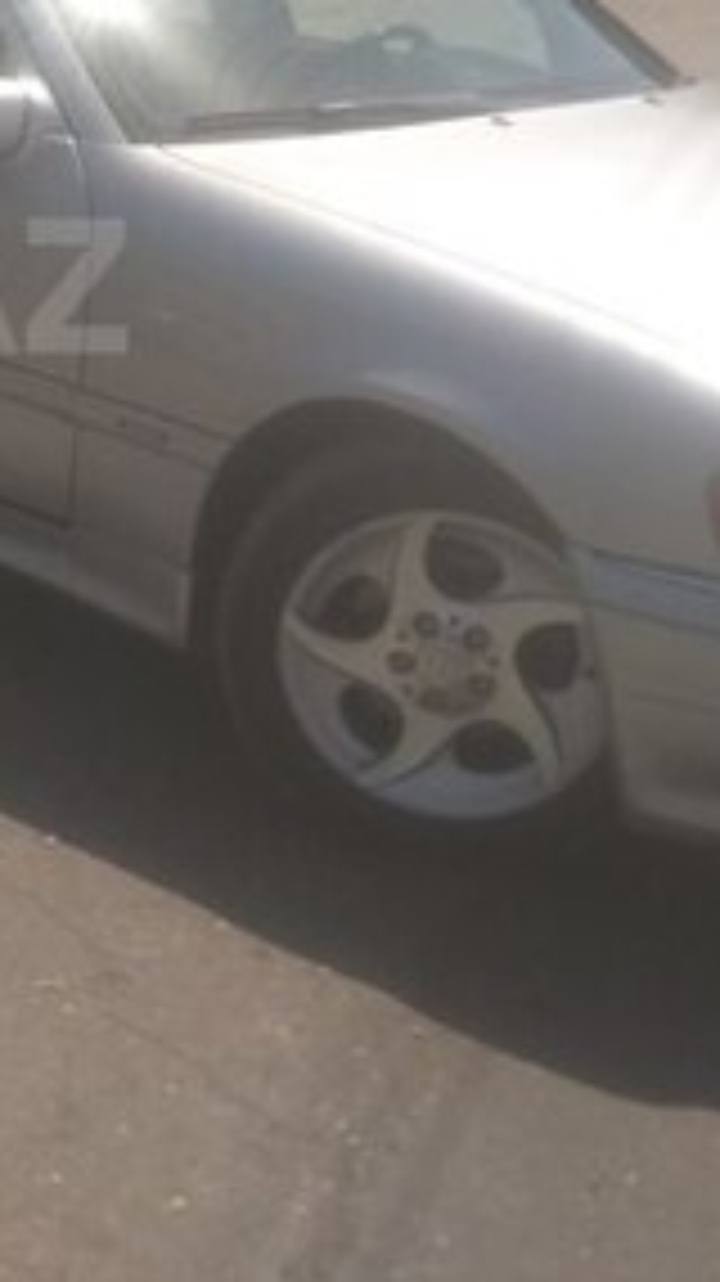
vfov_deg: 38.0
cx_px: -333
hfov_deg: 19.8
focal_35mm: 53
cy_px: 286
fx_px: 1802
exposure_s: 1/1445
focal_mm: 3.57
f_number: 2
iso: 101
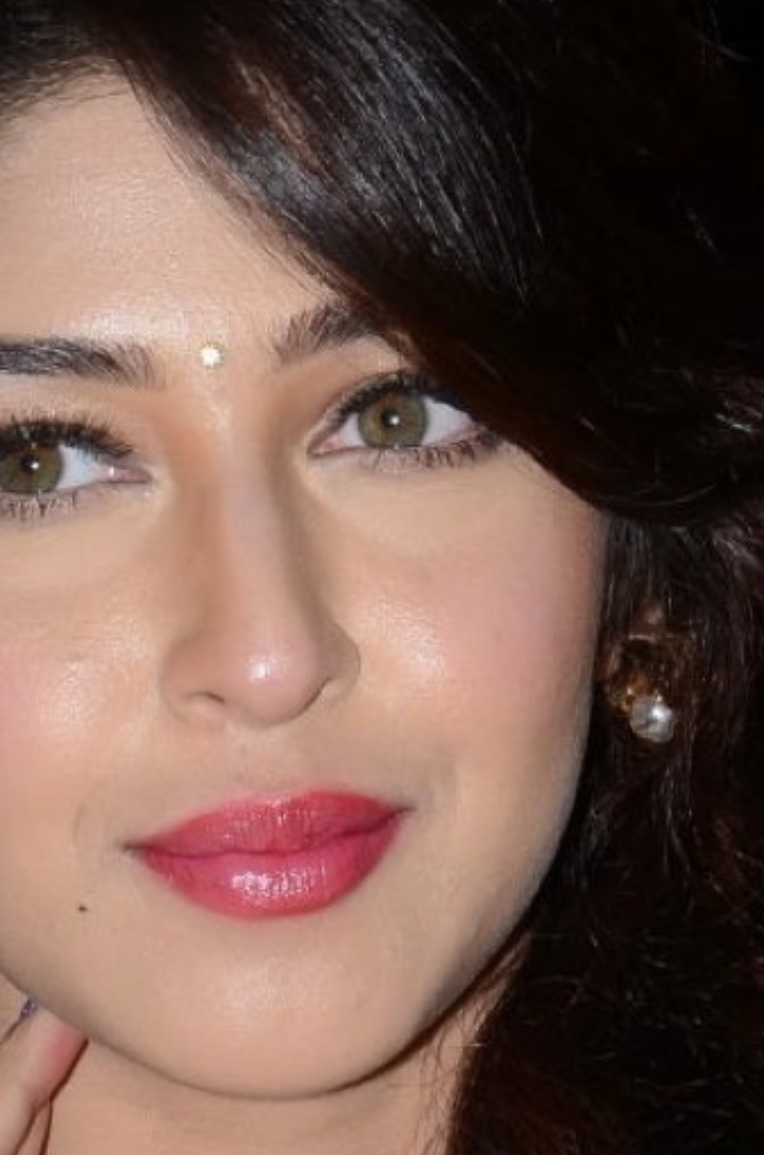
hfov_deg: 2.4
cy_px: 1442
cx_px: 372
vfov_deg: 3.7
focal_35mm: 561
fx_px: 17936
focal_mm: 105
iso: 200
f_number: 7.1
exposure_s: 1/125
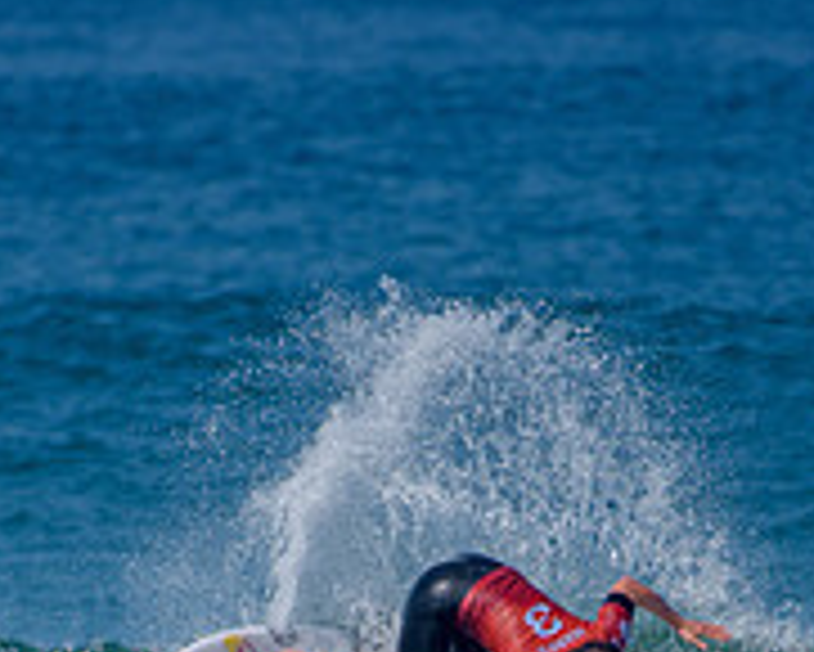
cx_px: 346
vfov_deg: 1.0
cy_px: 798
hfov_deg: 1.3
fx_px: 36253
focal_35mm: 1504
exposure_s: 1/2000
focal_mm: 500
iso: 125
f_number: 5.6
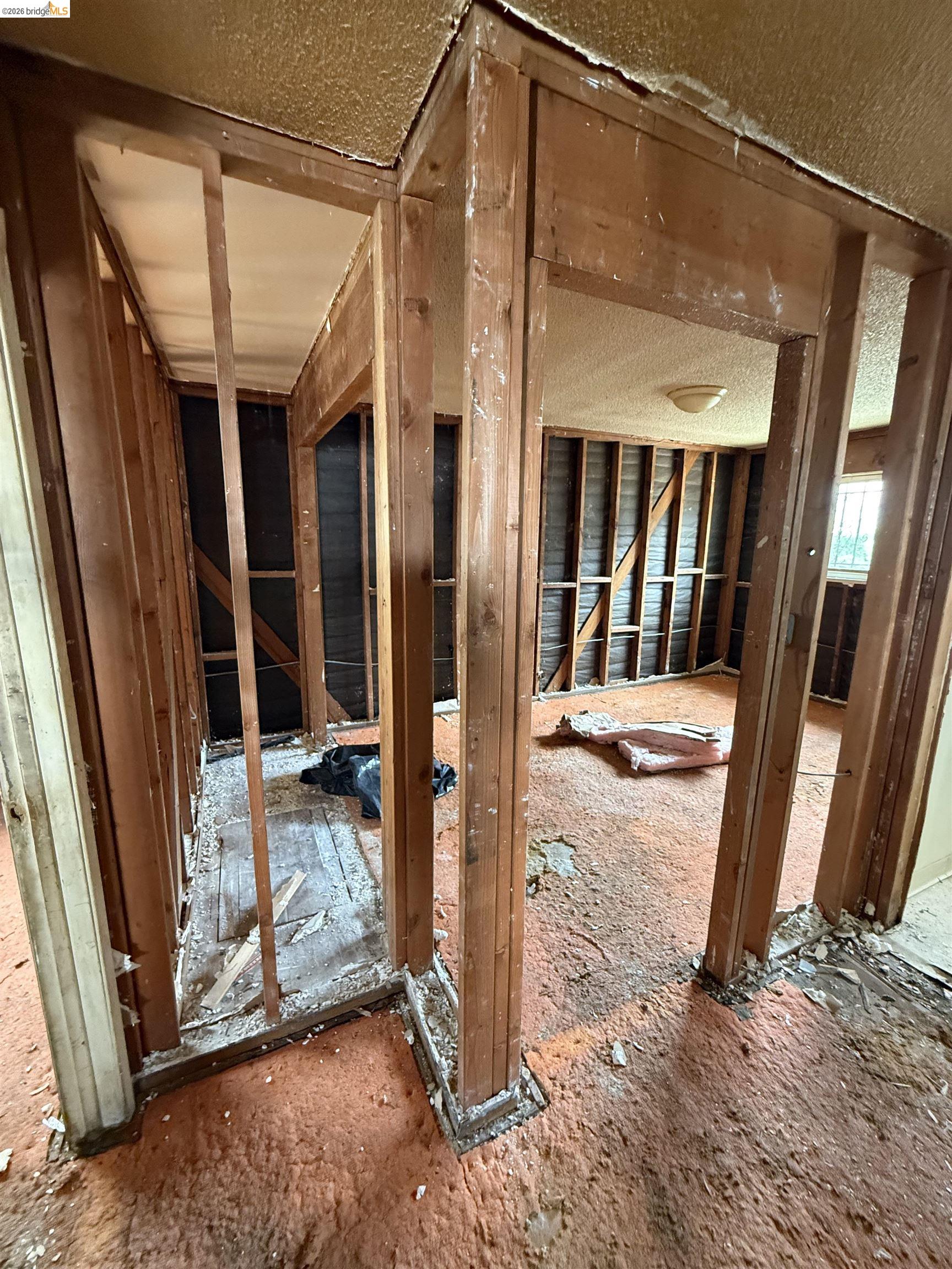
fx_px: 513
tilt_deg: -12.2
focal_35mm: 14
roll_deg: +0.9
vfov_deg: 102.1
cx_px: 476
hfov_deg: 85.7
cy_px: 634
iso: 640
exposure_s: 1/60
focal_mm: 2.22
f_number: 2.2
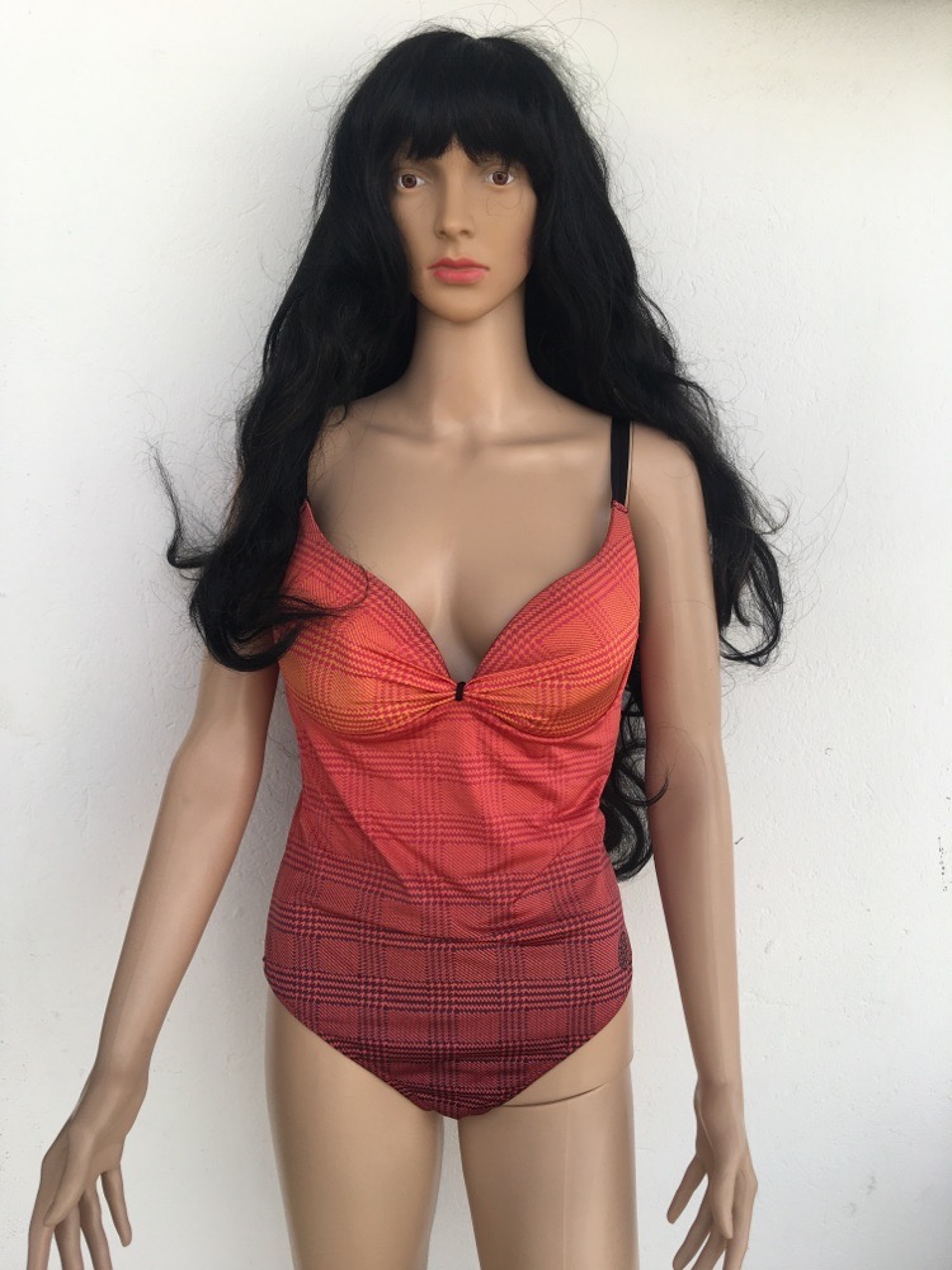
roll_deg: -1.4
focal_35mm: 29
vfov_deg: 61.7
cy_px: 635
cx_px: 476
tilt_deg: -9.1
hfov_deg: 48.2
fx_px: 1063
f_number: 2.2
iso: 25
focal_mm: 4.15
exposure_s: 1/388
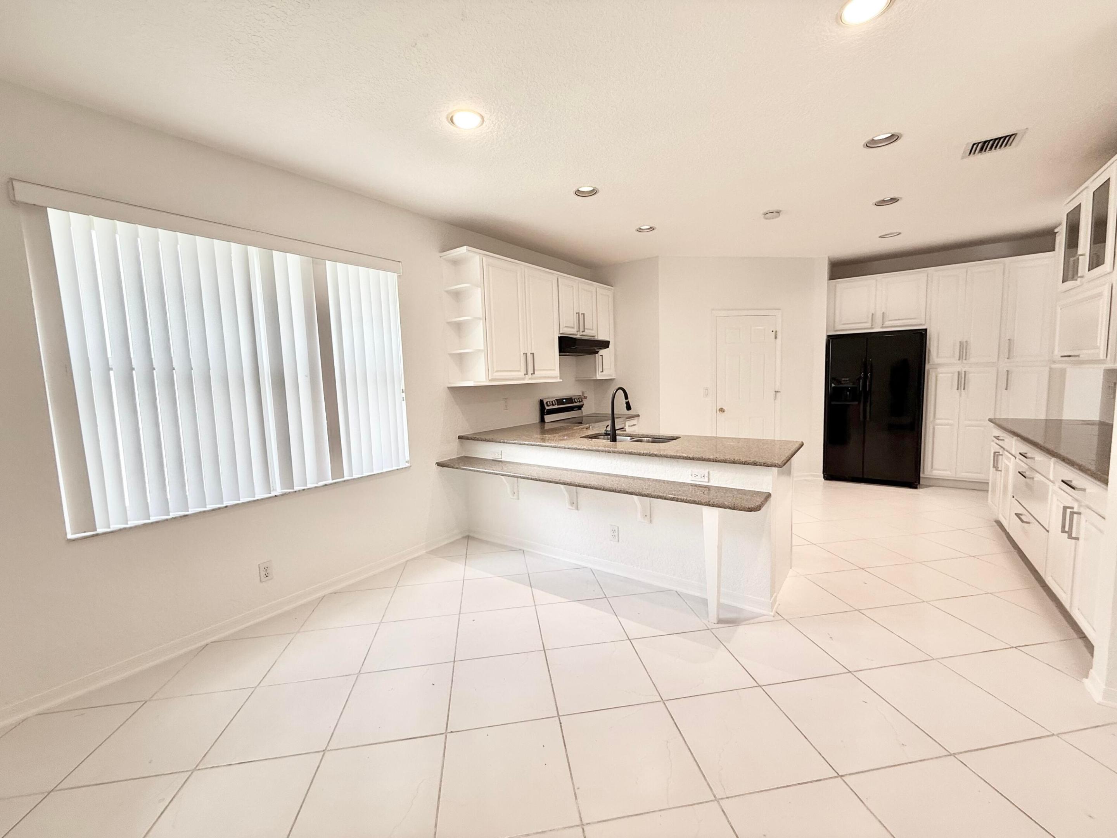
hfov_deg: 102.1
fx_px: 452
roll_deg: +1.8
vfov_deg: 85.7
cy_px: 419
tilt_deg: -5.0
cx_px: 558
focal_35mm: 14
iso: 100
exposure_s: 1/120
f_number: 2.2
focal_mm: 2.22
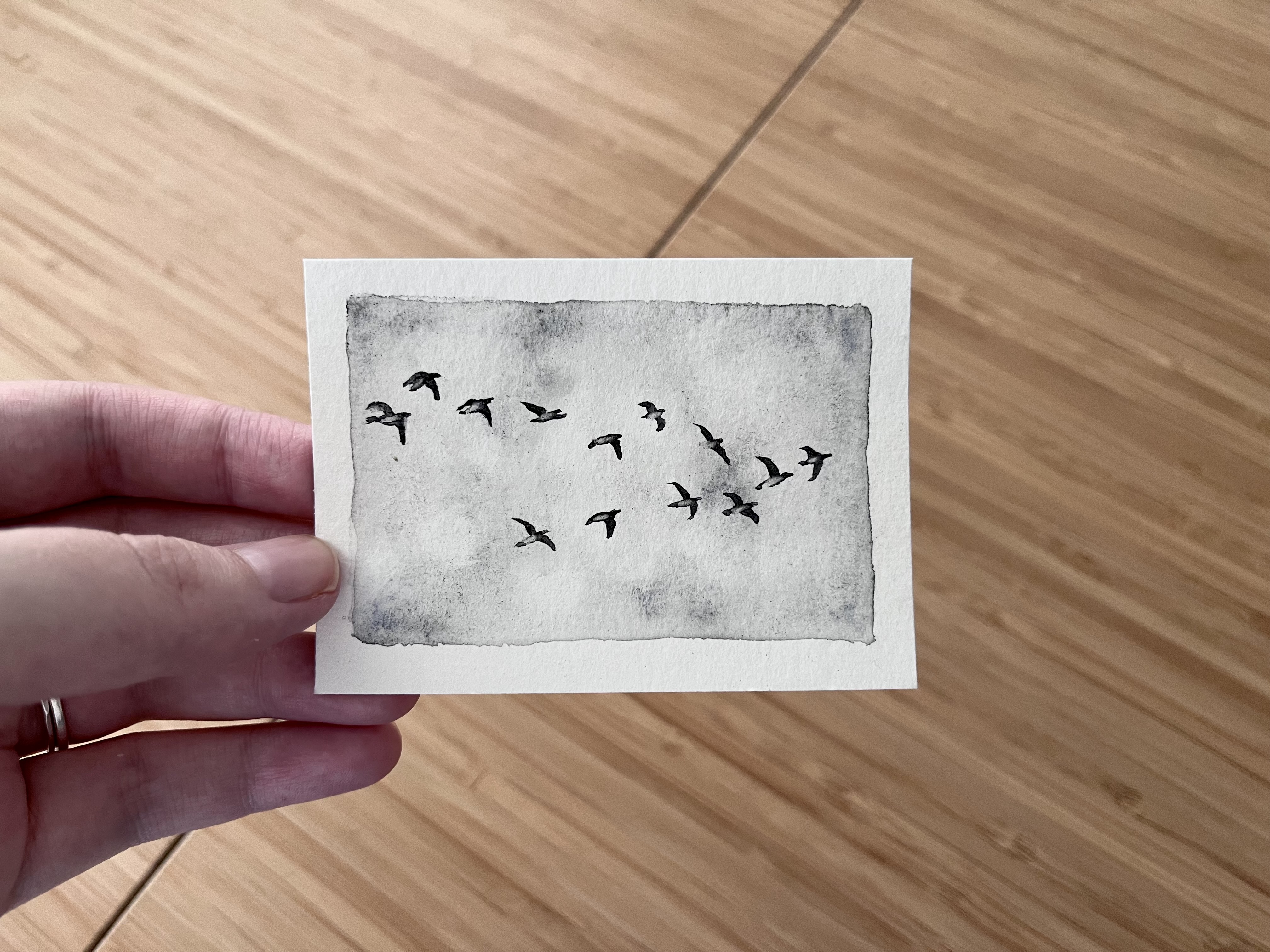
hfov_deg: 67.3
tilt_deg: -63.4
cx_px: 635
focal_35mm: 26
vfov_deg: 53.1
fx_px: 954
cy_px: 476
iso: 125
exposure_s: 1/66
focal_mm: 5.1
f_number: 1.6
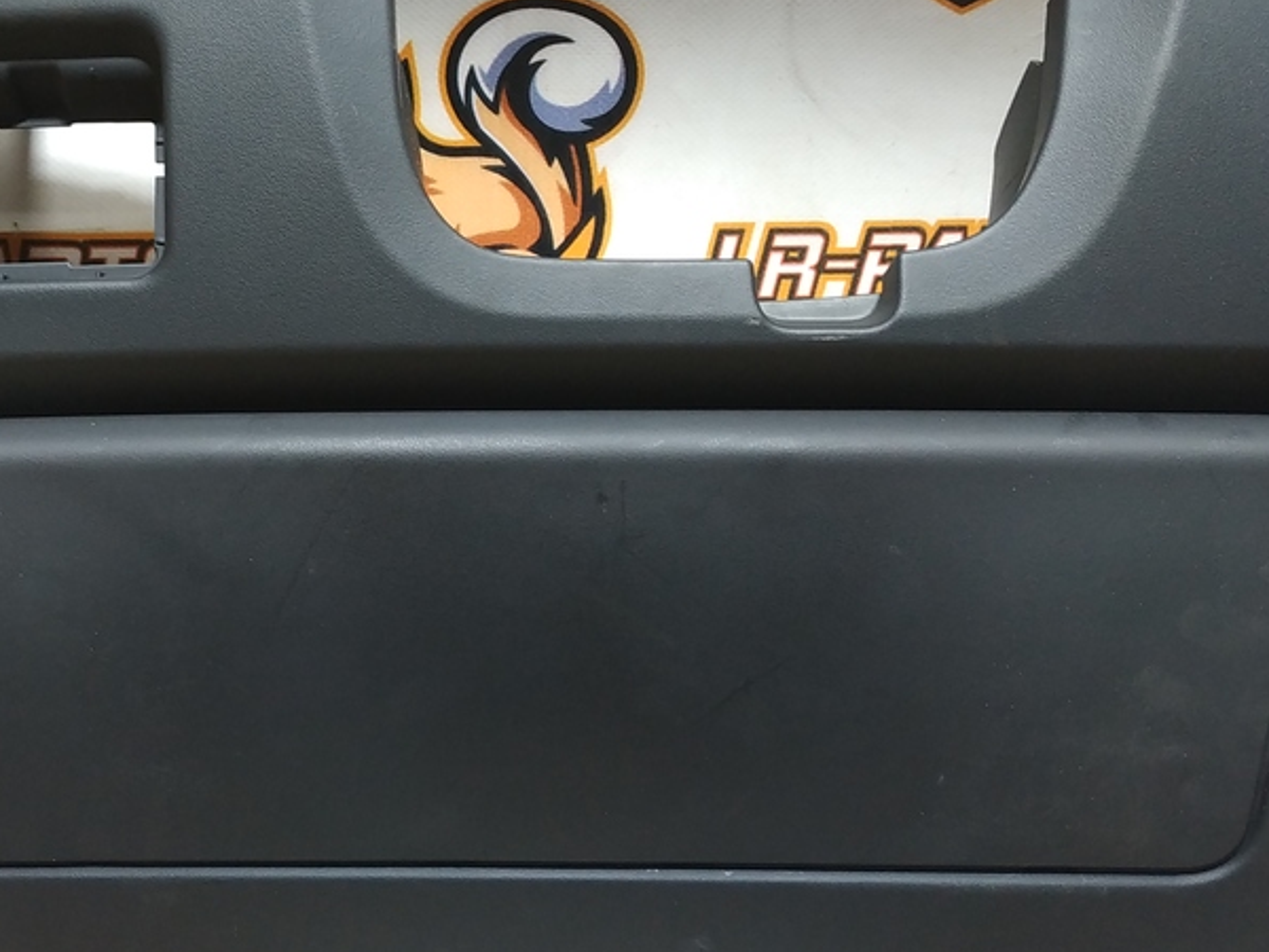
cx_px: 501
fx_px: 1760
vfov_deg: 30.1
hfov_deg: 39.5
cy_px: 341
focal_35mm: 48
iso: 200
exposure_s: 1/50
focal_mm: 3.94
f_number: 1.9
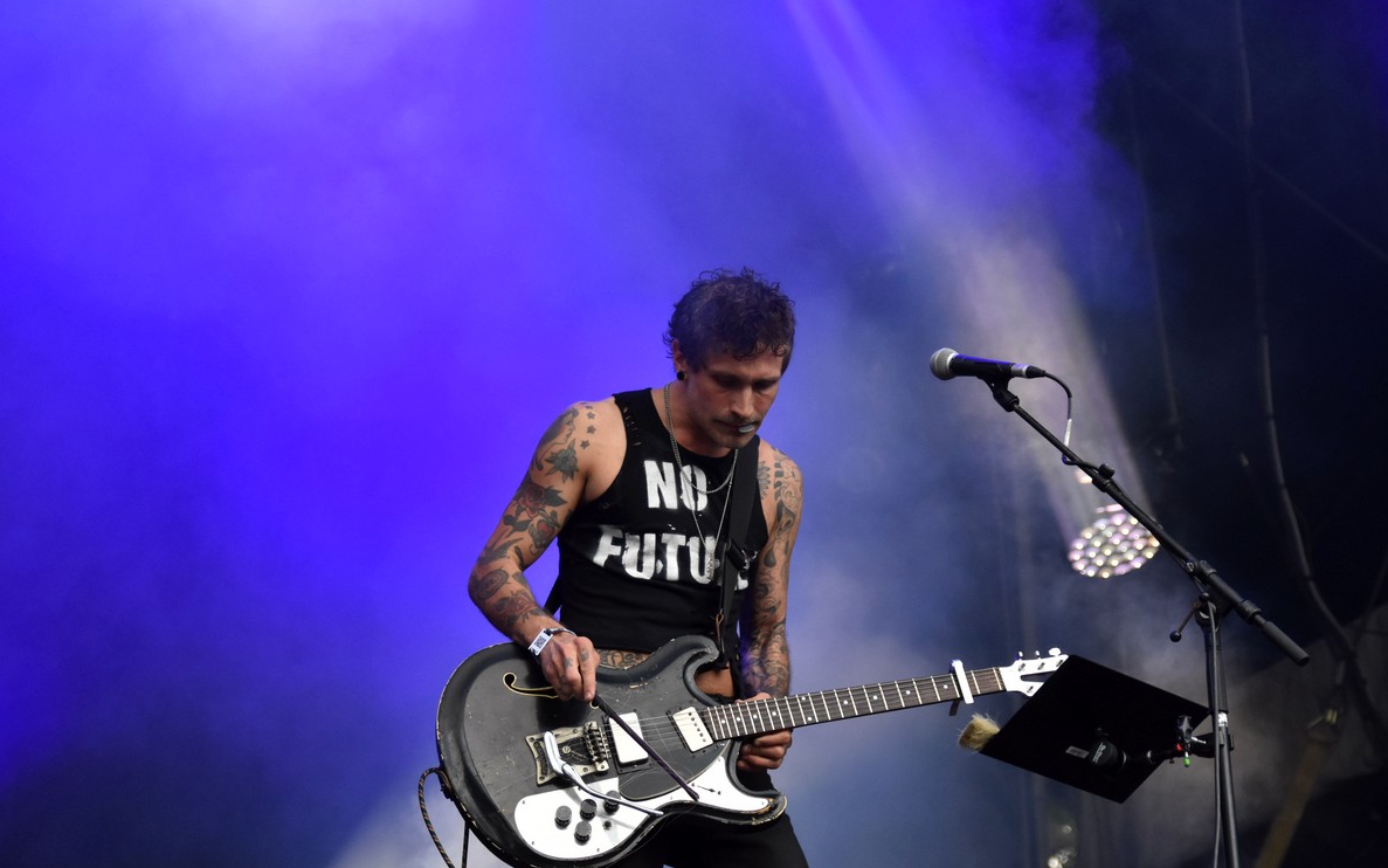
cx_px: 696
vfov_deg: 19.1
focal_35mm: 68
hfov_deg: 30.2
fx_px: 2572
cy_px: 457
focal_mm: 44
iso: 1250
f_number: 2.8
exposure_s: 1/5000
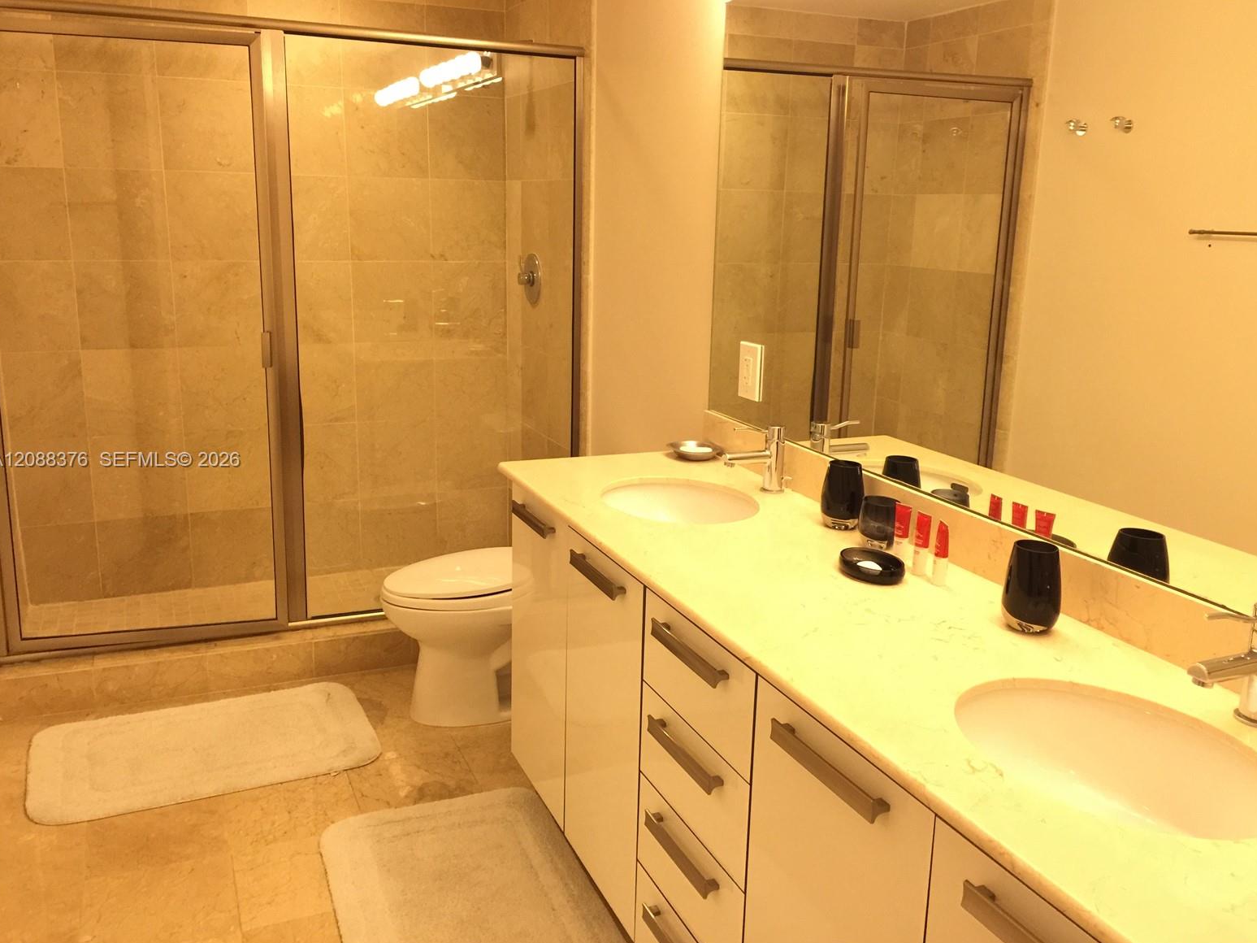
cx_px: 637
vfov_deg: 46.8
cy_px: 461
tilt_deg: -11.5
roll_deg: -1.3
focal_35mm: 30
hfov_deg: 60.0
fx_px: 1089
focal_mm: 4.15
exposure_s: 1/15
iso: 100
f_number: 2.2
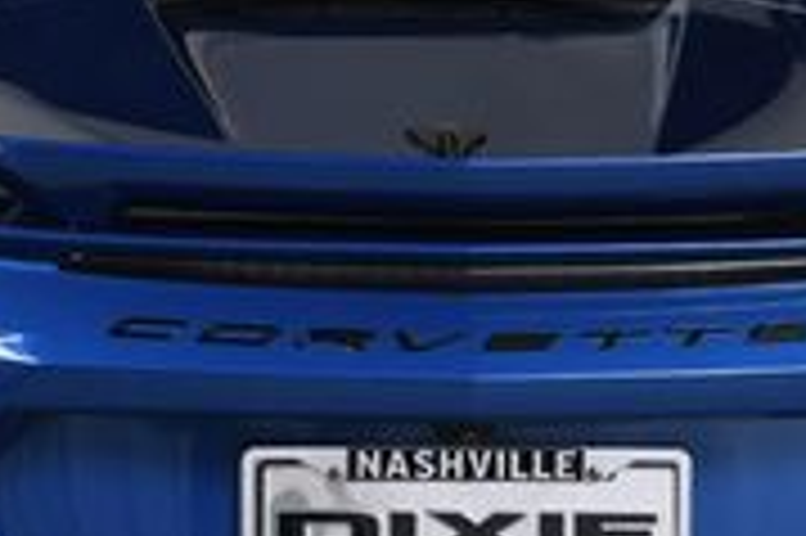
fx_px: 3601
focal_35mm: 161
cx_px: 347
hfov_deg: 12.8
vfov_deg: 8.5
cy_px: 374
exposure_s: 1/160
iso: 100
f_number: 11
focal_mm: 30
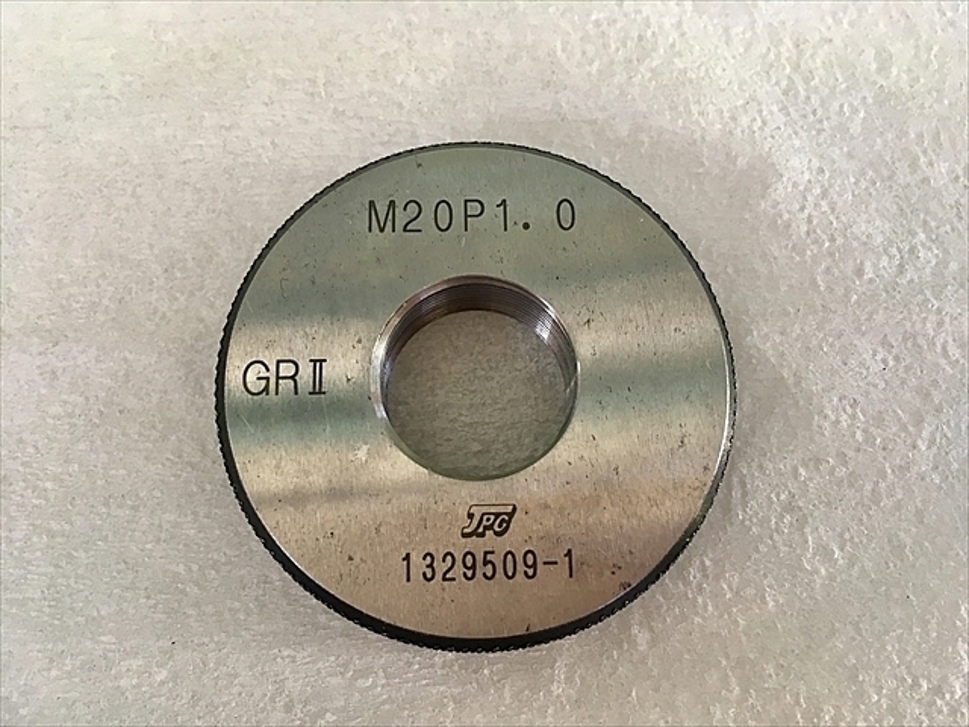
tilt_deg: -79.7
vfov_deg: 48.2
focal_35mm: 29
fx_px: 812
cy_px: 364
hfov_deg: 61.7
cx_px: 484
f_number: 2.2
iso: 64
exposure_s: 1/30
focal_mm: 4.15
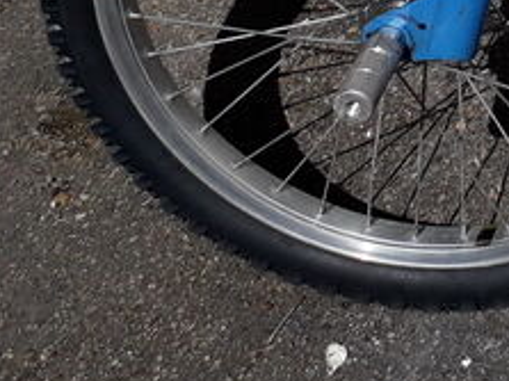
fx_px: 1778
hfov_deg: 13.9
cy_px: -374
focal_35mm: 121
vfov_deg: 11.1
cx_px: 1009
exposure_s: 1/3003
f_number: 1.9
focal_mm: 3.6
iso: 40
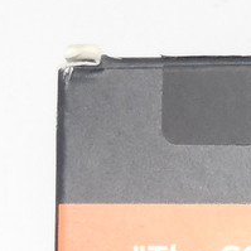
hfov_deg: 5.8
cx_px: 585
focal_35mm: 289
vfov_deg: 6.0
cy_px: 439
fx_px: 2371
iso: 400
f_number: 4.3
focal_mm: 11
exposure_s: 1/8
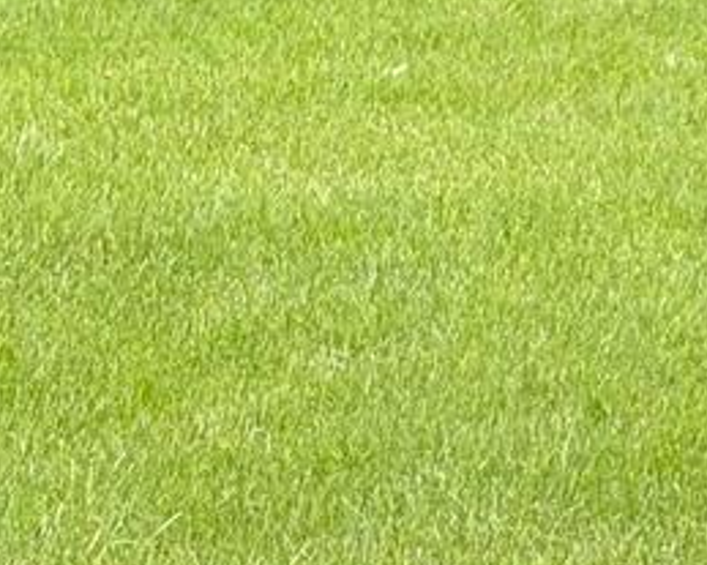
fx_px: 7760
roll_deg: +0.0
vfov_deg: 4.1
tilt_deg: +0.5
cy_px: -751
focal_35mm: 371
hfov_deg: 5.1
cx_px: 1643
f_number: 1.78
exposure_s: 1/561
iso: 100
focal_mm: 6.76
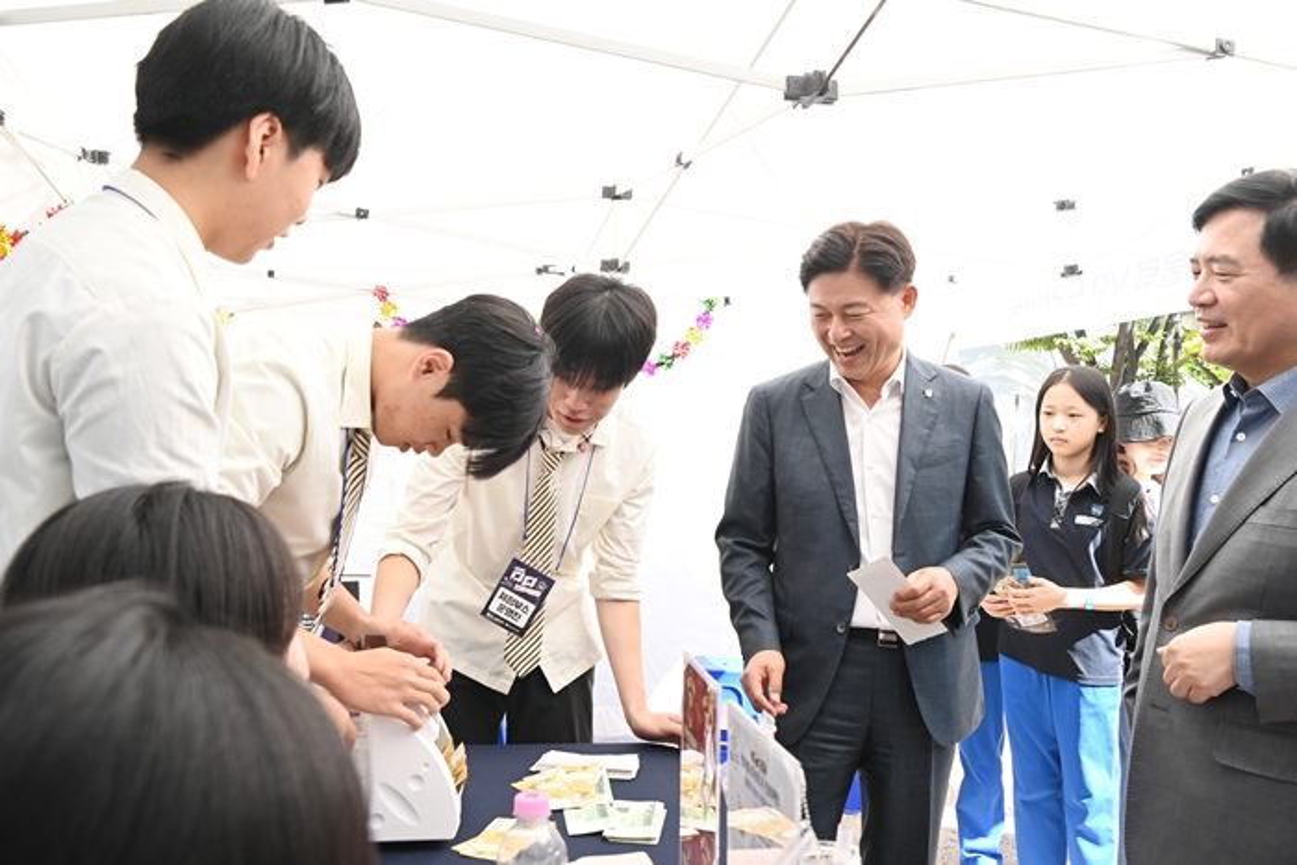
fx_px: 973
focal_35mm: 27
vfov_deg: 47.9
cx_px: 648
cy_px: 432
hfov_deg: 67.4
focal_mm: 27
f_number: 8
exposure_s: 1/250
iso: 1000
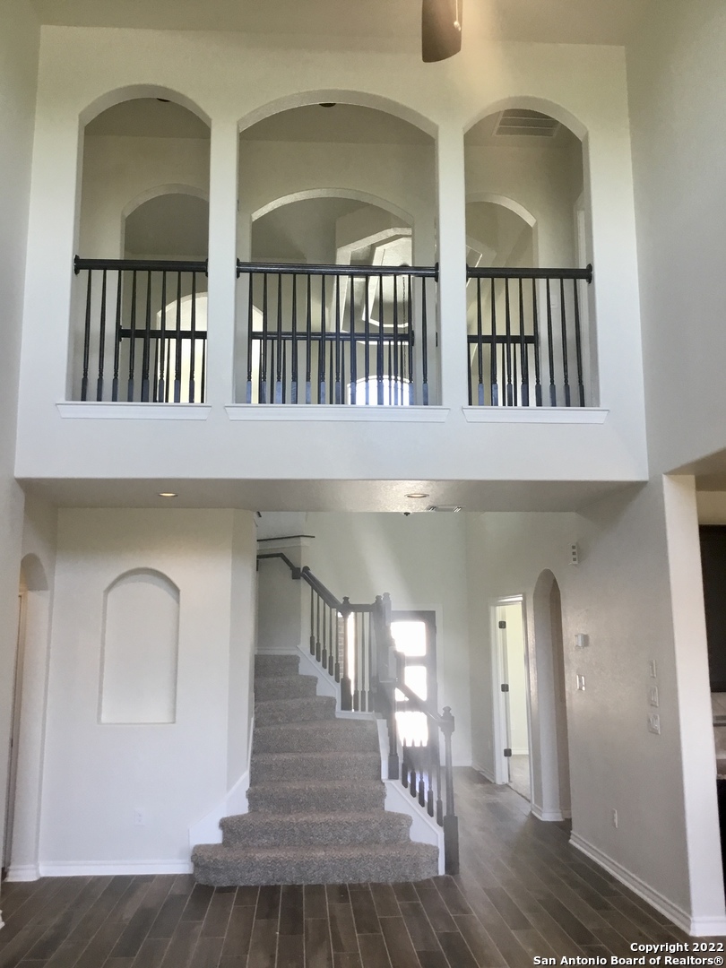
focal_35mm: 31
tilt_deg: +9.8
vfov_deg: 58.4
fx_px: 867
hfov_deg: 45.4
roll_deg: -0.9
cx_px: 363
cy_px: 484
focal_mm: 3.3
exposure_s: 1/30
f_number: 2.4
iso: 32
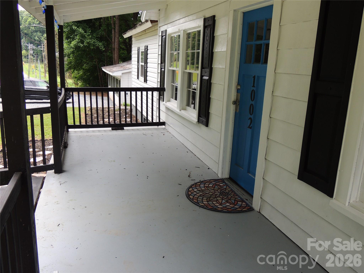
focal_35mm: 30
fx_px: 315
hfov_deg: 60.0
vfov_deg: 46.8
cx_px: 182
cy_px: 136
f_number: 3.1
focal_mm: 5.3
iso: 100
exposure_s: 1/250
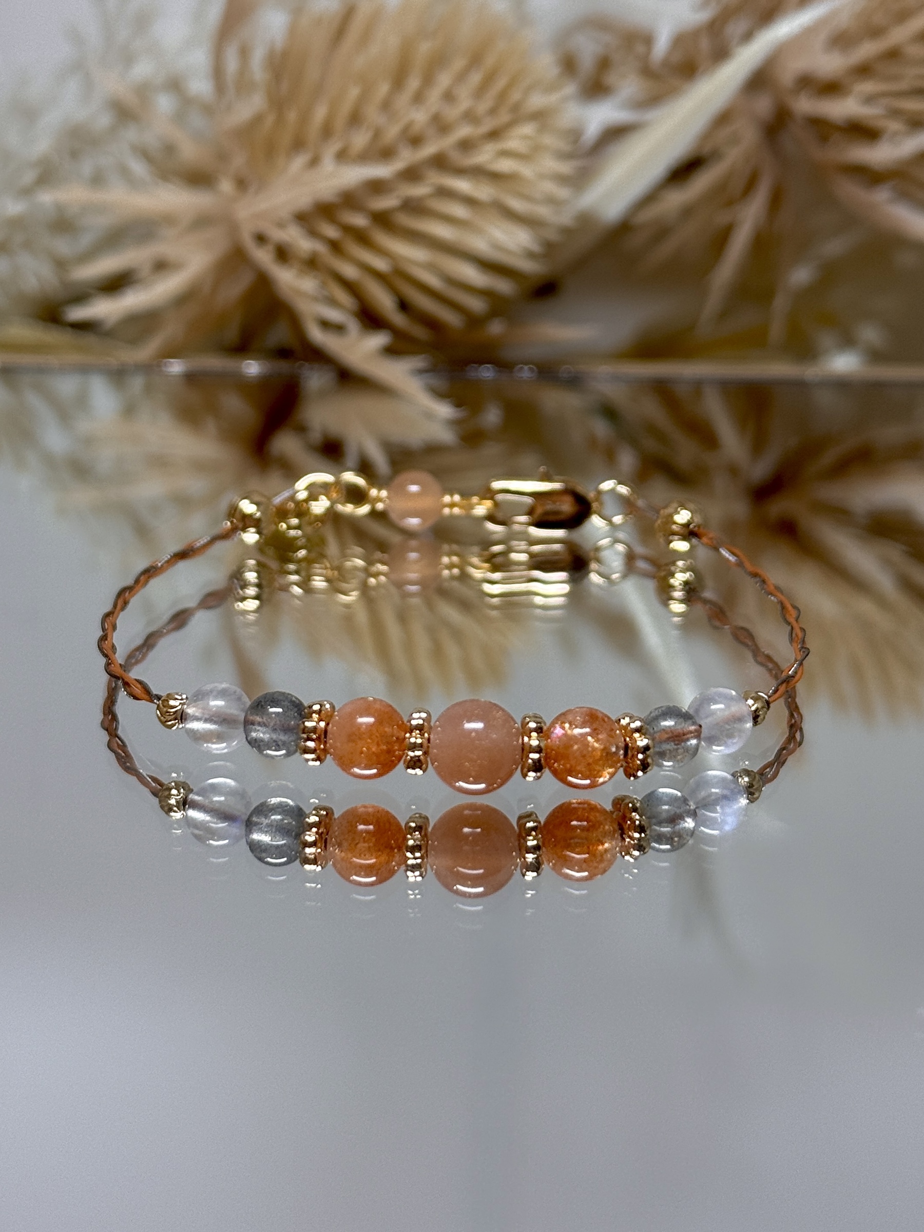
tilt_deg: -20.7
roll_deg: -0.5
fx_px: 1708
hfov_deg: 30.3
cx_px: 462
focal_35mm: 48
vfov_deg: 39.7
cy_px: 616
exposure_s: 1/475
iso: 64
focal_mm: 6.76
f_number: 1.78
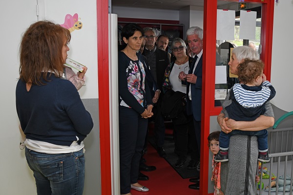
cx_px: 146
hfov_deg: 61.9
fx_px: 244
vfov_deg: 43.6
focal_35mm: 30
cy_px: 98
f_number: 5.6
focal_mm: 30
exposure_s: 1/60
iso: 400
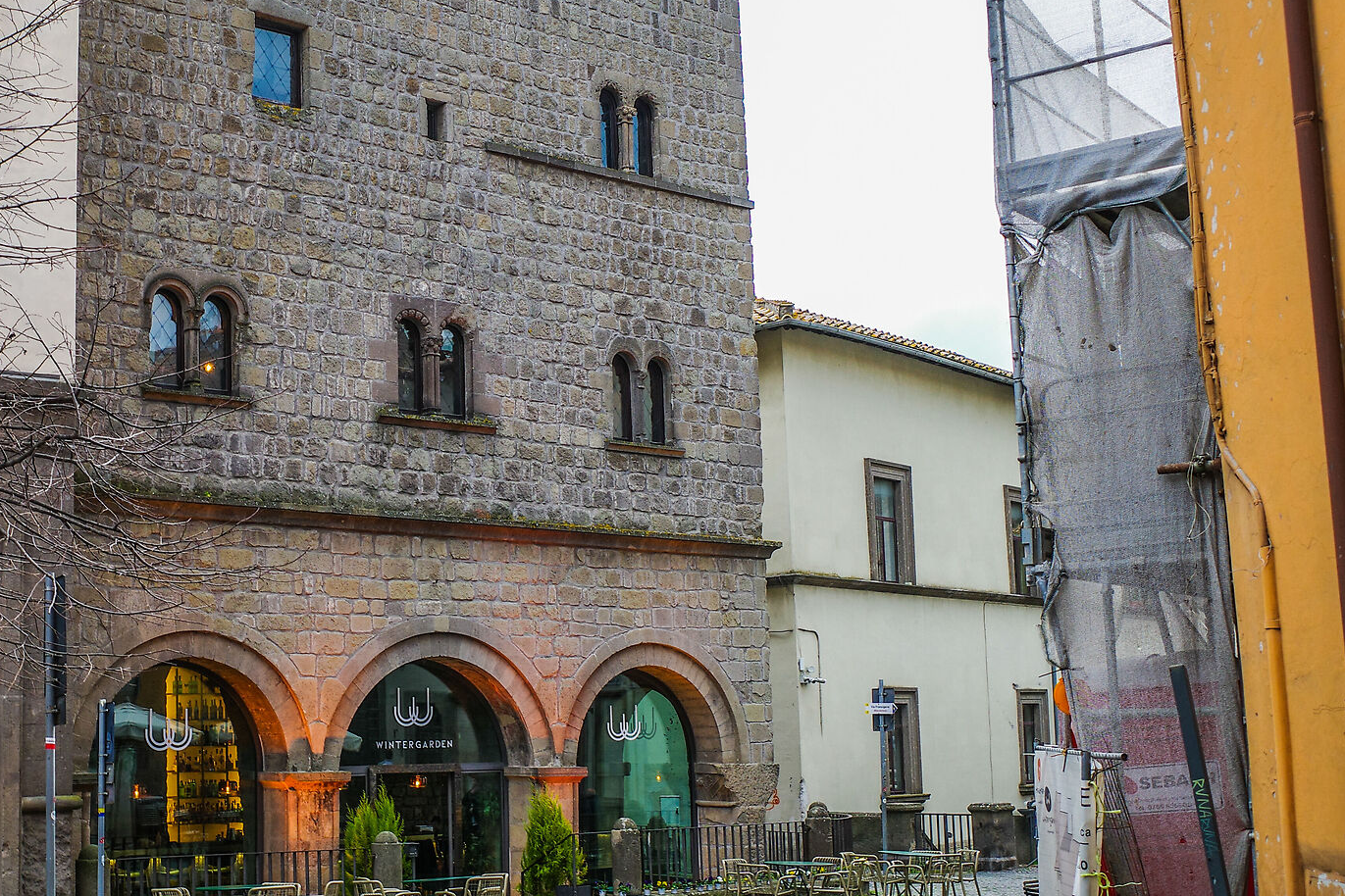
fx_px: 1831
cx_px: 349
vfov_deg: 27.5
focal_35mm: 49
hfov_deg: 39.3
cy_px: 497
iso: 100
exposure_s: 1/100
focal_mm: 18.3
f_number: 2.8
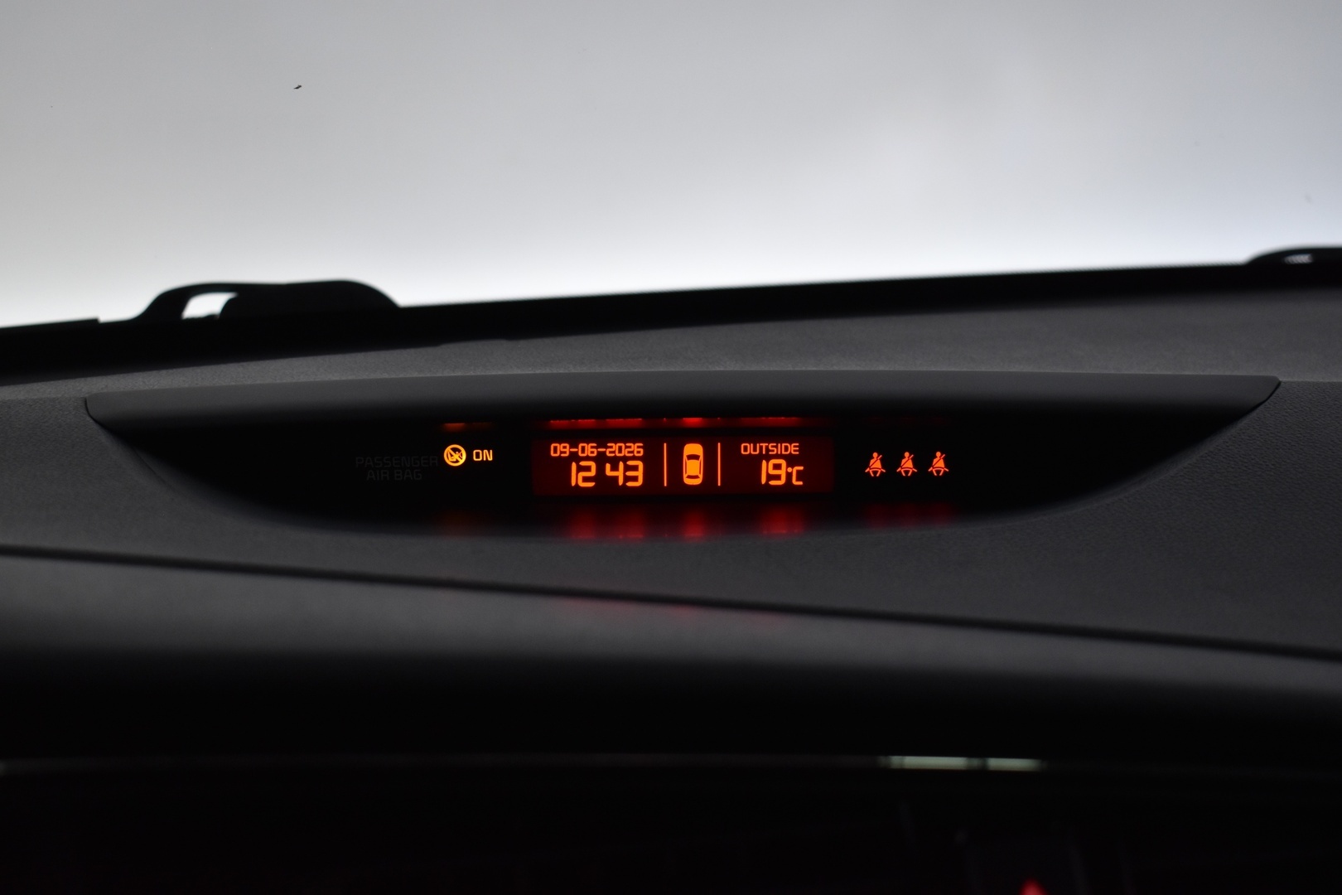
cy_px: 448
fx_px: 2125
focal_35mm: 57
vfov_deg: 23.8
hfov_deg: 35.1
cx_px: 671
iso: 900
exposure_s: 1/60
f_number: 4.8
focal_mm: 38
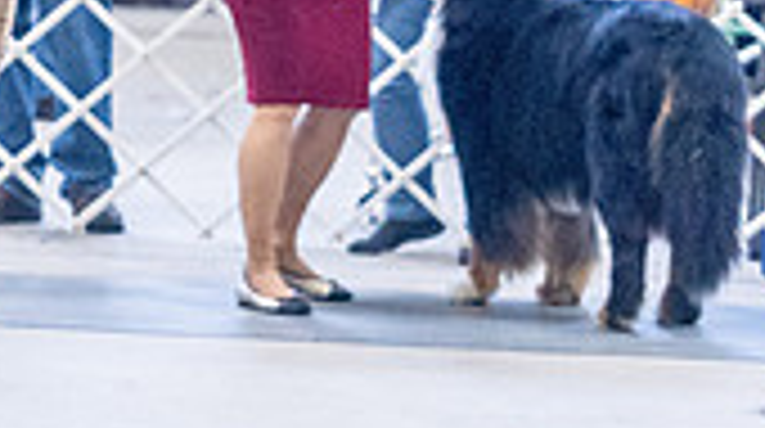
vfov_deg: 4.5
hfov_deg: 7.9
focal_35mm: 265
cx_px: -526
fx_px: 5367
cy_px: -119
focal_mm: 74
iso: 6400
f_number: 3.5
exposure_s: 1/320
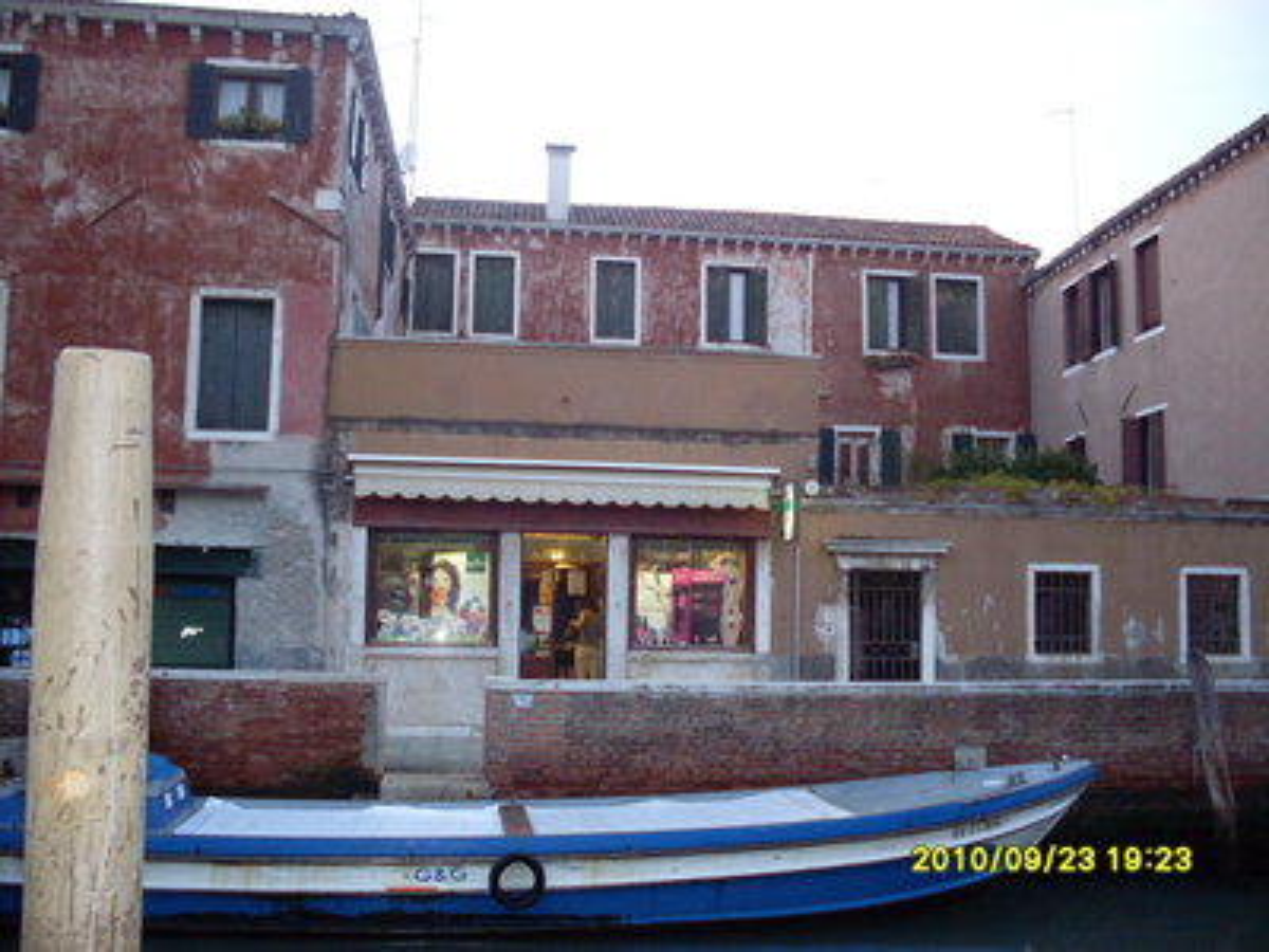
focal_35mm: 38
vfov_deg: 37.7
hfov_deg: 49.0
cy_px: 476
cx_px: 634
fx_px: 1393
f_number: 2.8
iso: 240
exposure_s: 1/45
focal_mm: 6.3
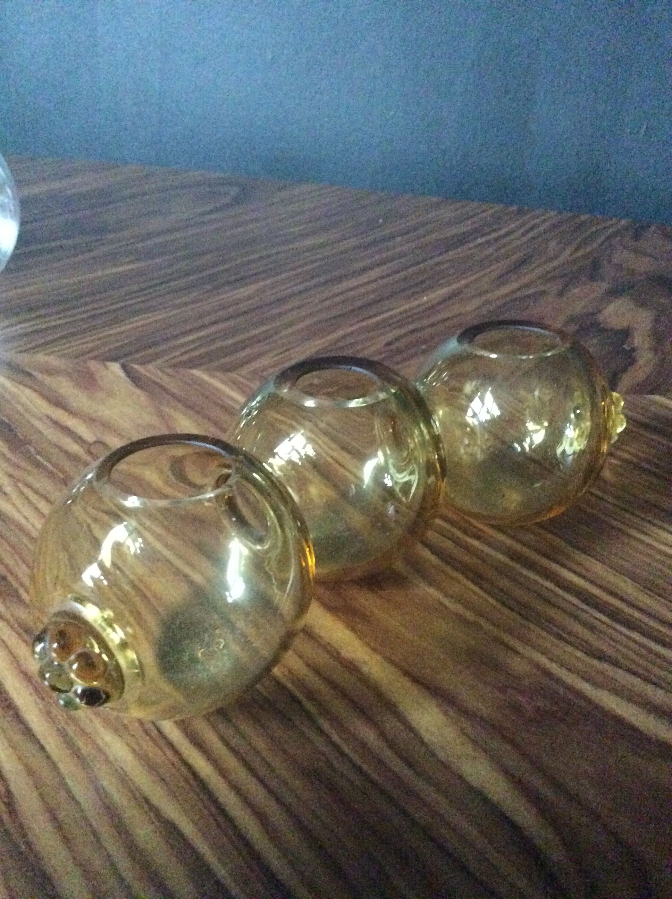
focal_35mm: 32
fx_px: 830
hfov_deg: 44.1
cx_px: 336
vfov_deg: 56.9
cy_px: 450
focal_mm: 3.3
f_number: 2.4
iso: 800
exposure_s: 1/17
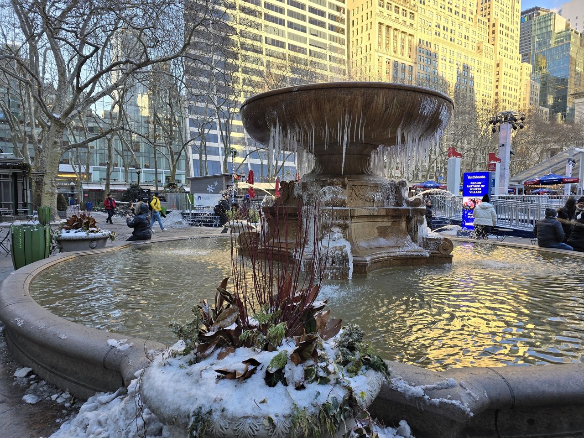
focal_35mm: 23
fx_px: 388
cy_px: 219
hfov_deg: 73.9
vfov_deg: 58.9
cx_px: 292
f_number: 1.7
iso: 25
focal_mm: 6.3
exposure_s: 1/180
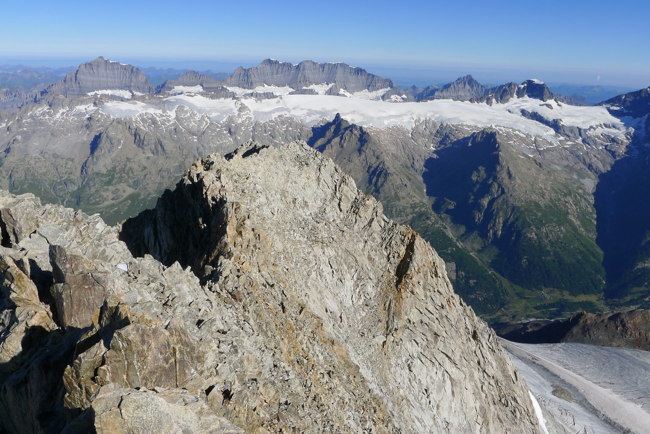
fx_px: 506
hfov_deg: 65.5
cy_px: 217
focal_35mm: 28
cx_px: 325
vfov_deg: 46.4
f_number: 4.5
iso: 80
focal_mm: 6
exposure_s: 1/800
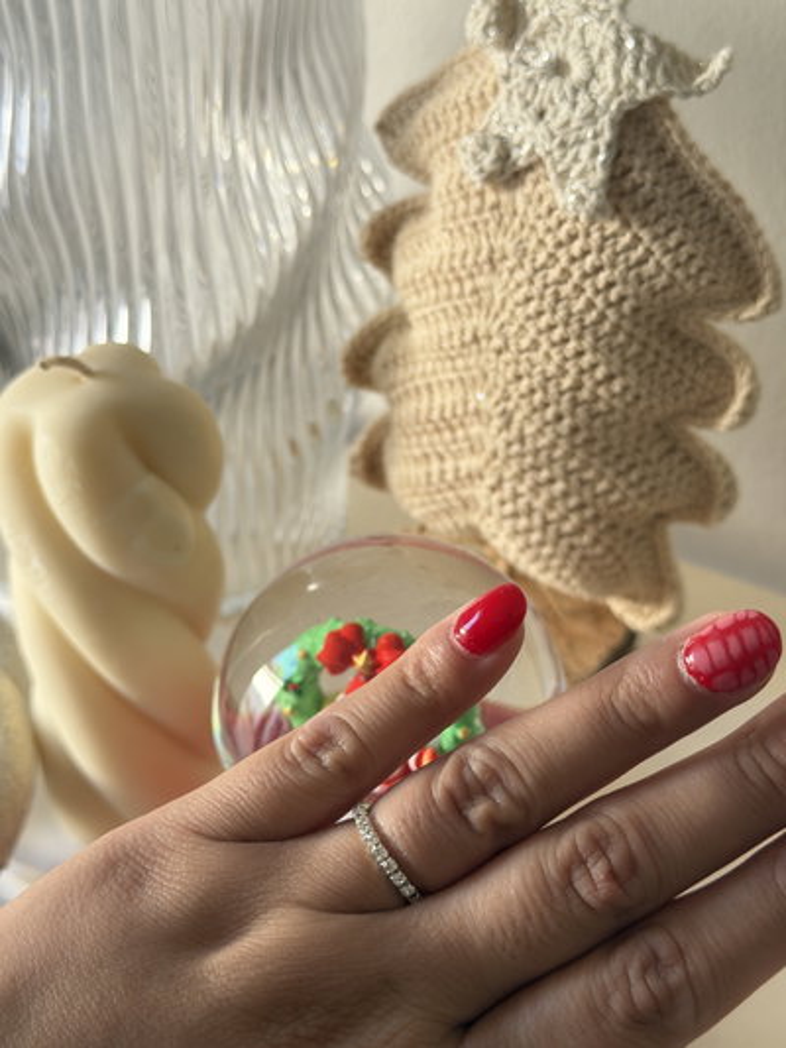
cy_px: 524
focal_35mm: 48
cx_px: 393
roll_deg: -1.1
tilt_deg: -37.7
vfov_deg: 39.6
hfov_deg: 30.3
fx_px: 1453
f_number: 1.78
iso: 160
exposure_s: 1/60
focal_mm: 6.76
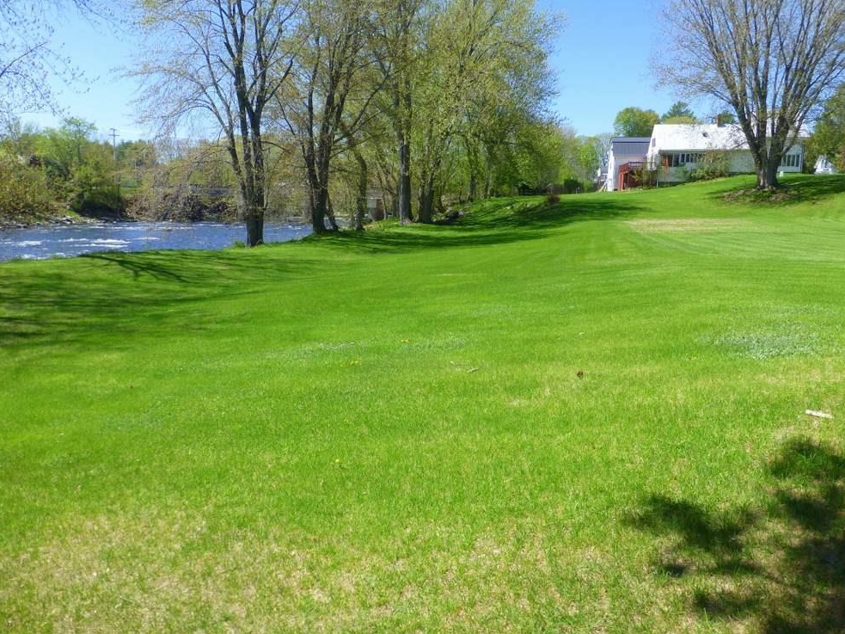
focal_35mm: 25
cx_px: 423
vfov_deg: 54.9
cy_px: 311
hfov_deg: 69.4
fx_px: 610
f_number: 4
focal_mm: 4.3
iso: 100
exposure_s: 1/500
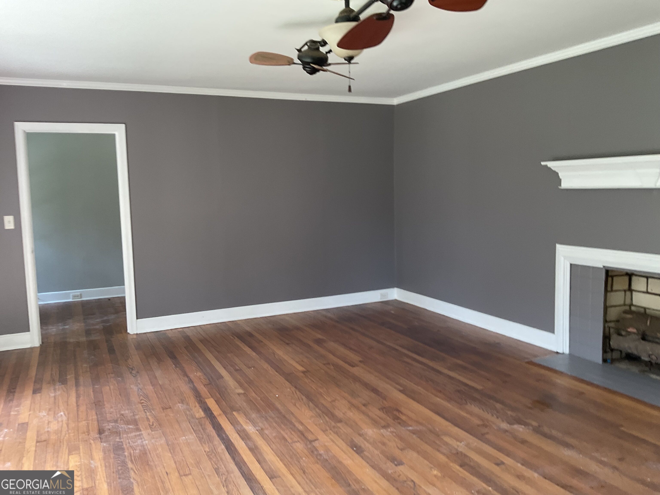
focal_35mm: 29
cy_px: 248
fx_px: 553
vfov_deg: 48.2
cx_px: 330
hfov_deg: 61.7
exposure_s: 1/60
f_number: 1.8
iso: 40
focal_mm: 3
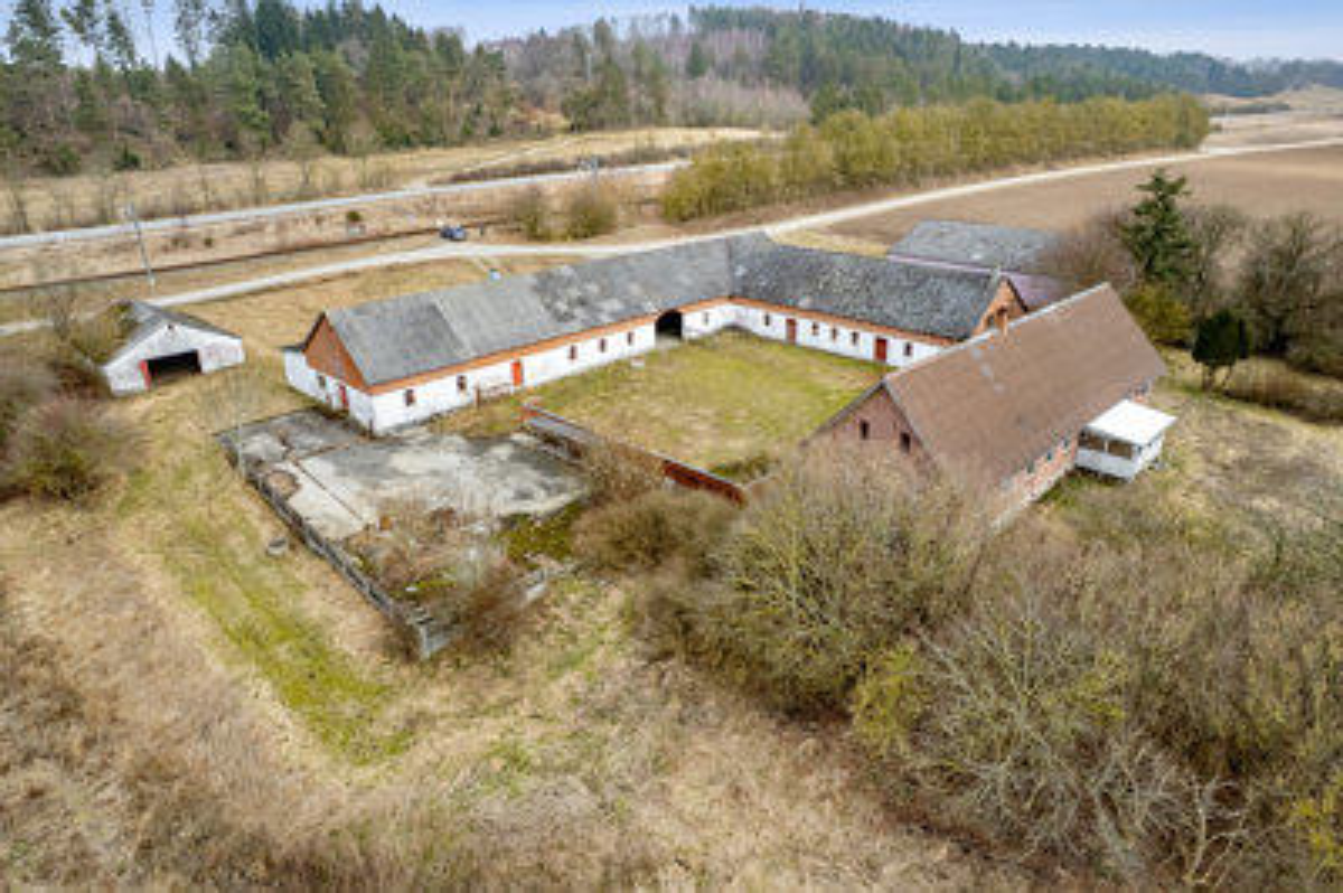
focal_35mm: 22
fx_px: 820
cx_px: 672
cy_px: 446
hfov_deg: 78.6
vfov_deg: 57.1
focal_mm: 8.4
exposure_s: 1/640
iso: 120
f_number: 2.8
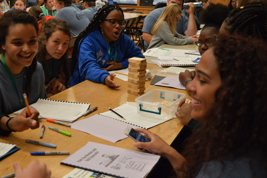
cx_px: 99
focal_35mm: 50
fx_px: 371
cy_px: 74
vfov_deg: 26.9
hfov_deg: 39.4
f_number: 4
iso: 1250
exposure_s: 1/60
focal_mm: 26
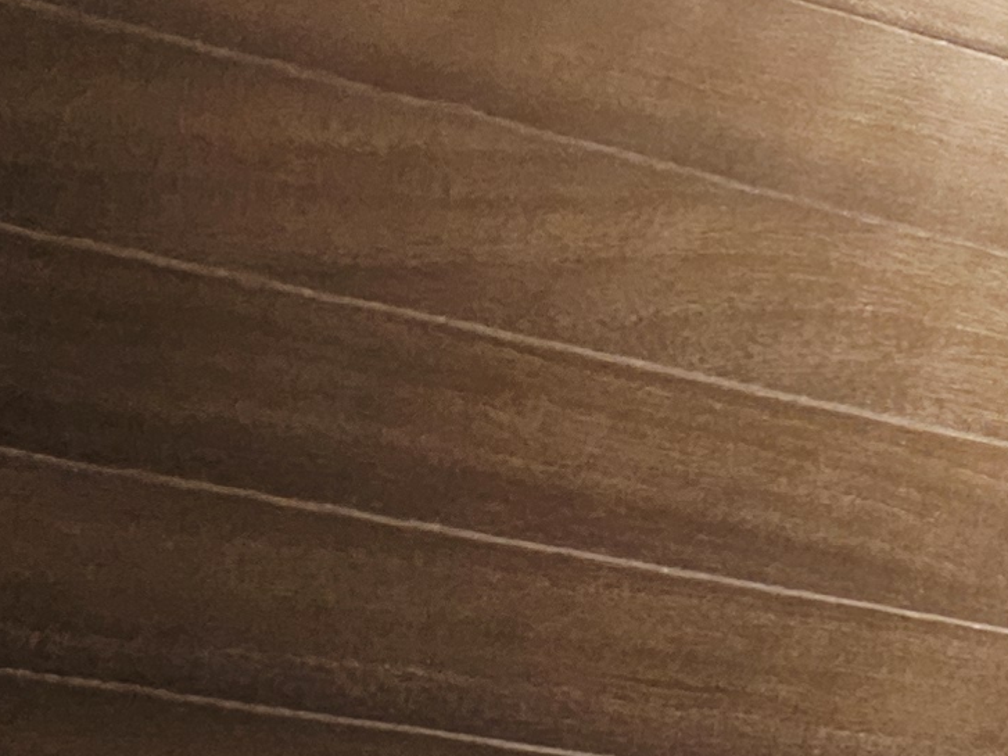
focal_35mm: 132
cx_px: 1893
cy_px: 1892
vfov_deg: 9.7
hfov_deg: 13.3
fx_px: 3843
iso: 800
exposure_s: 1/120
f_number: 1.8
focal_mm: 5
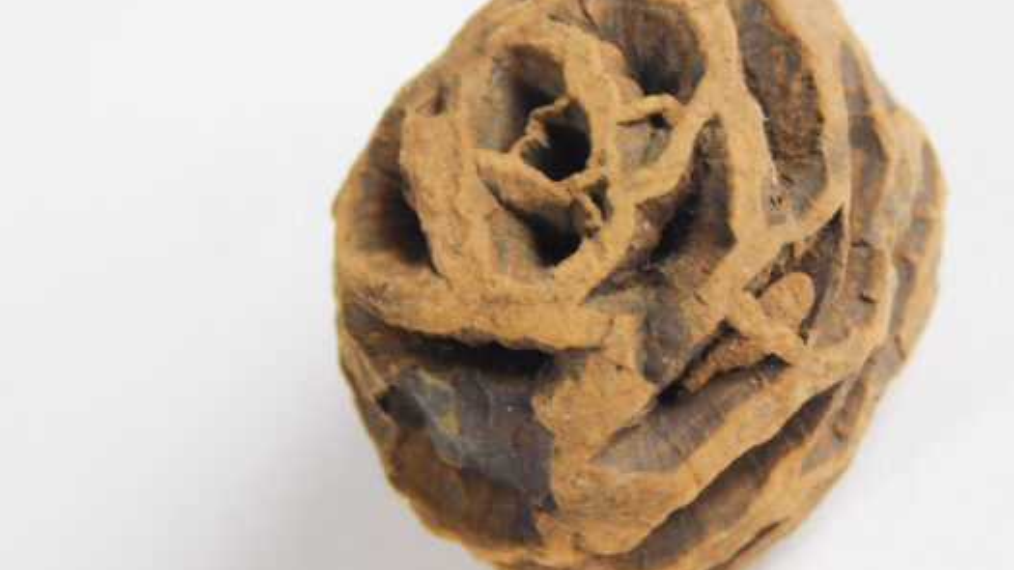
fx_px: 8118
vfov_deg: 4.0
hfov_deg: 7.1
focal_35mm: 302
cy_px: 238
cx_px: 601
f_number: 5.4
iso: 125
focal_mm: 35.9
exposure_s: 1/80
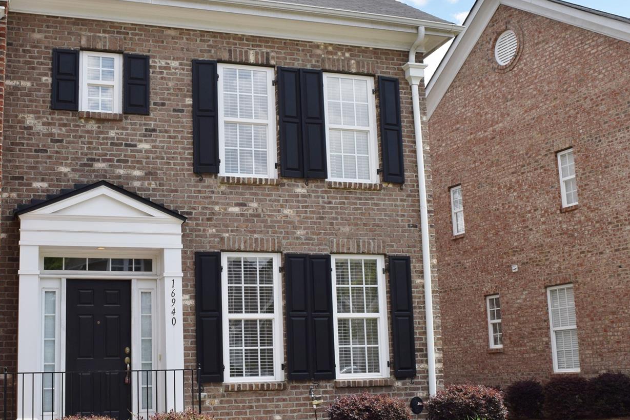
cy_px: 227
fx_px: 787
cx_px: 267
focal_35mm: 45
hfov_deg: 43.5
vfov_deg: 29.8
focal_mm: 18
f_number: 9
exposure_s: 1/320
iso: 200
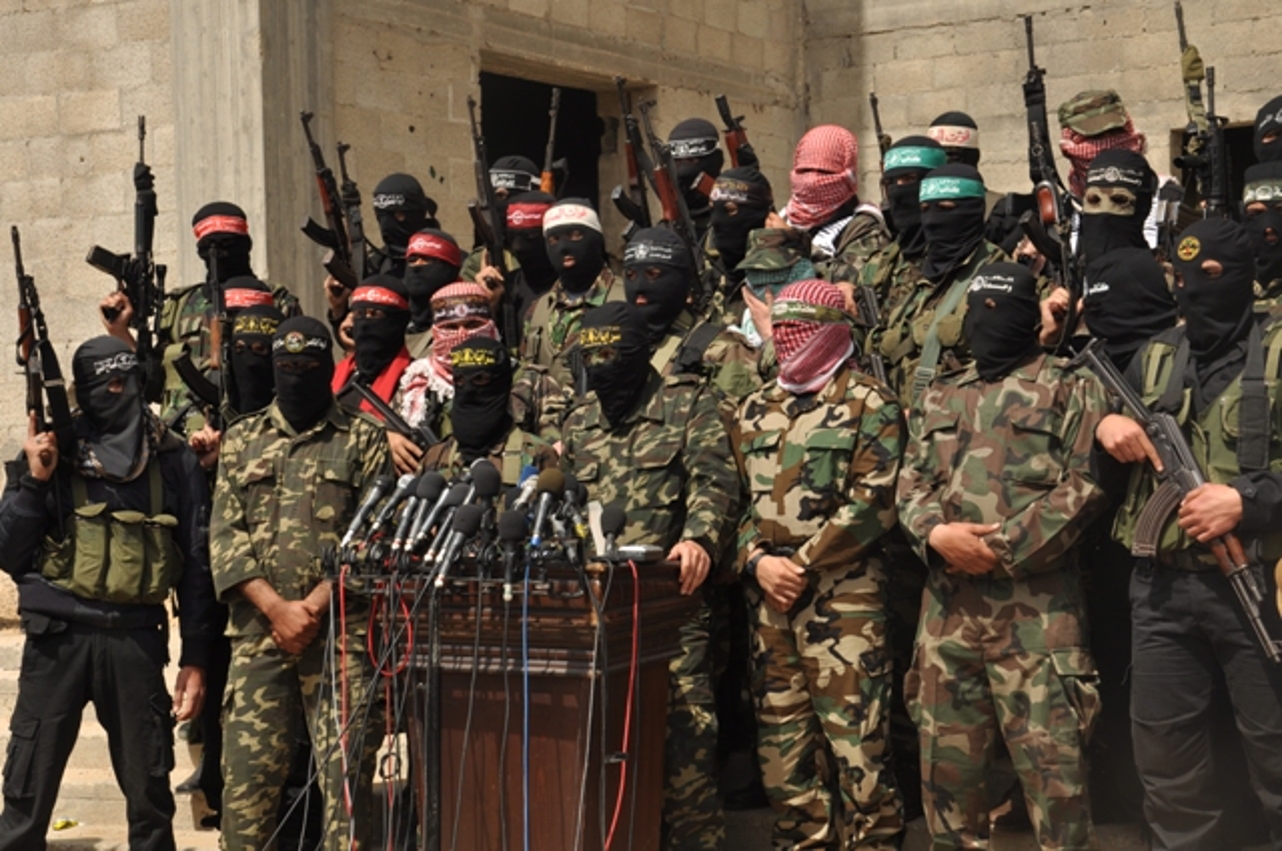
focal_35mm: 75
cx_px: 641
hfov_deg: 27.0
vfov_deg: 18.1
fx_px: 2667
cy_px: 426
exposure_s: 1/200
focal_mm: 50
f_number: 11
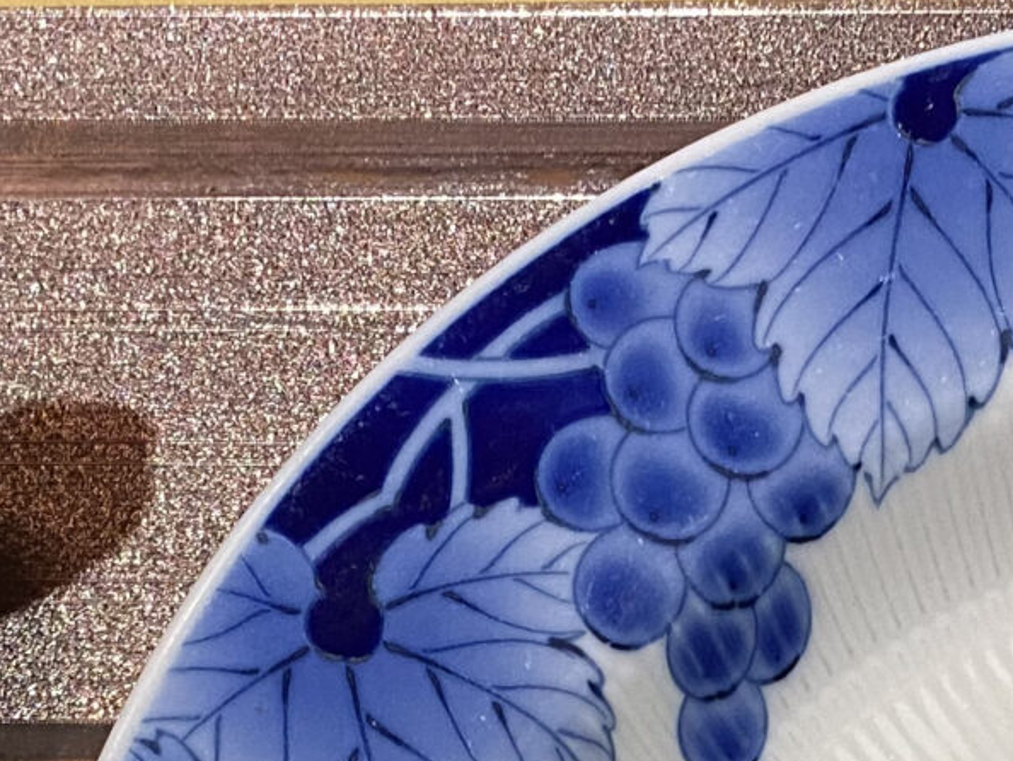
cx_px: 582
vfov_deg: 12.1
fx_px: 3279
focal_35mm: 112
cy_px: 1387
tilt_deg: -73.5
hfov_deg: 17.6
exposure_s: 1/60
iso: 160
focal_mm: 4.25
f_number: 1.8
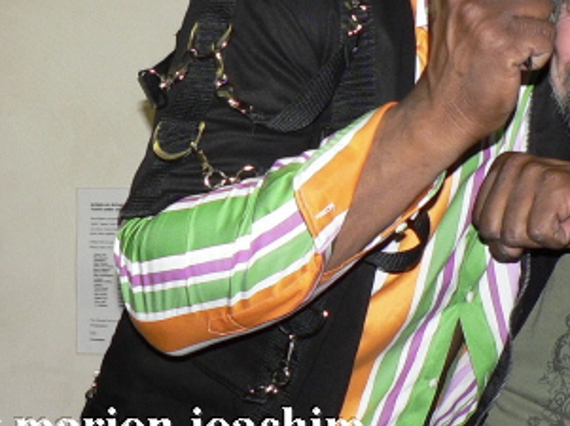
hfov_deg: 28.8
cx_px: 457
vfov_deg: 21.7
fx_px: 1085
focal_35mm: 66
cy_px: 50
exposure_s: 1/60
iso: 150
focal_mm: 6
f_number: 2.8
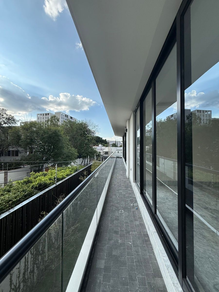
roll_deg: -1.3
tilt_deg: +0.2
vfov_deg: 102.1
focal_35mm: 14
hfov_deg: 85.7
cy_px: 146
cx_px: 110
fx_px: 118
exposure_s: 1/985
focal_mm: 2.22
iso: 64
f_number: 2.2
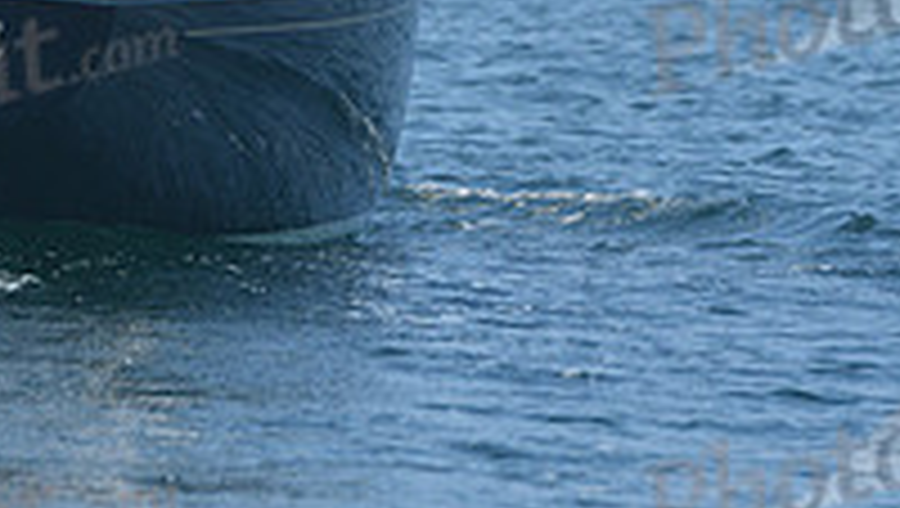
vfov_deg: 2.0
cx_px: 414
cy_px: -191
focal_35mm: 607
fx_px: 14501
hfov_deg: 3.6
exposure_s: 1/2500
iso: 320
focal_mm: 200
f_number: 5.6
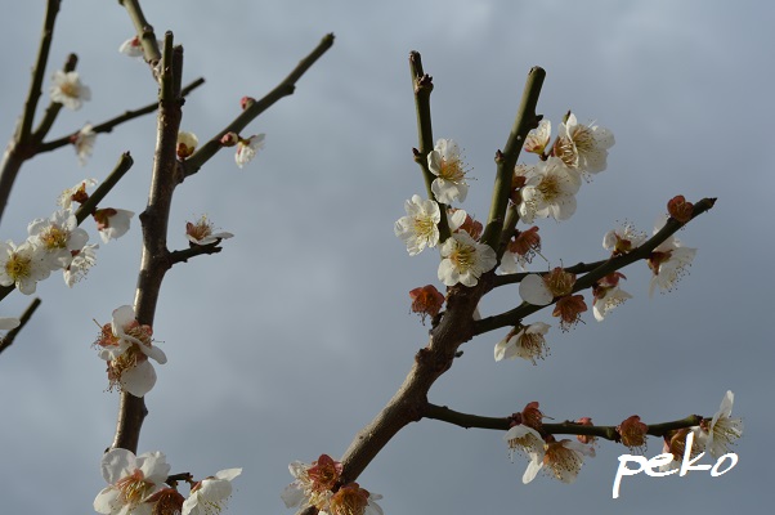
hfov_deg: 33.4
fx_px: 1290
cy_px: 258
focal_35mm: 60
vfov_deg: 22.6
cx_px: 388
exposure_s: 1/250
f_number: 8
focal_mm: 40
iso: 100
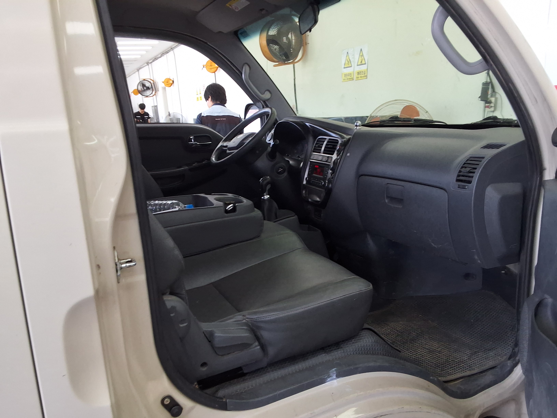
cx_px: 278
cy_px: 209
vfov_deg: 49.7
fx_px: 451
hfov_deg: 63.4
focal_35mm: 28
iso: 64
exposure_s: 1/120
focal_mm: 2.91
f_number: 1.9
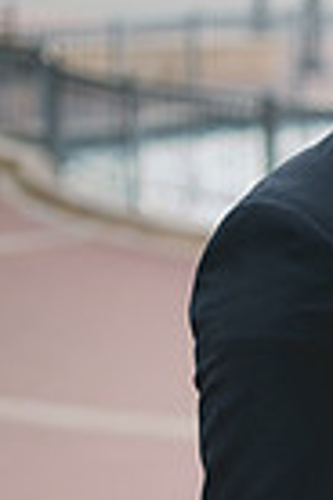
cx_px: 538
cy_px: 449
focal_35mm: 163
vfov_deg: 12.5
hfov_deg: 8.2
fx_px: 2261
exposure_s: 1/125
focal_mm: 50
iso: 50
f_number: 2
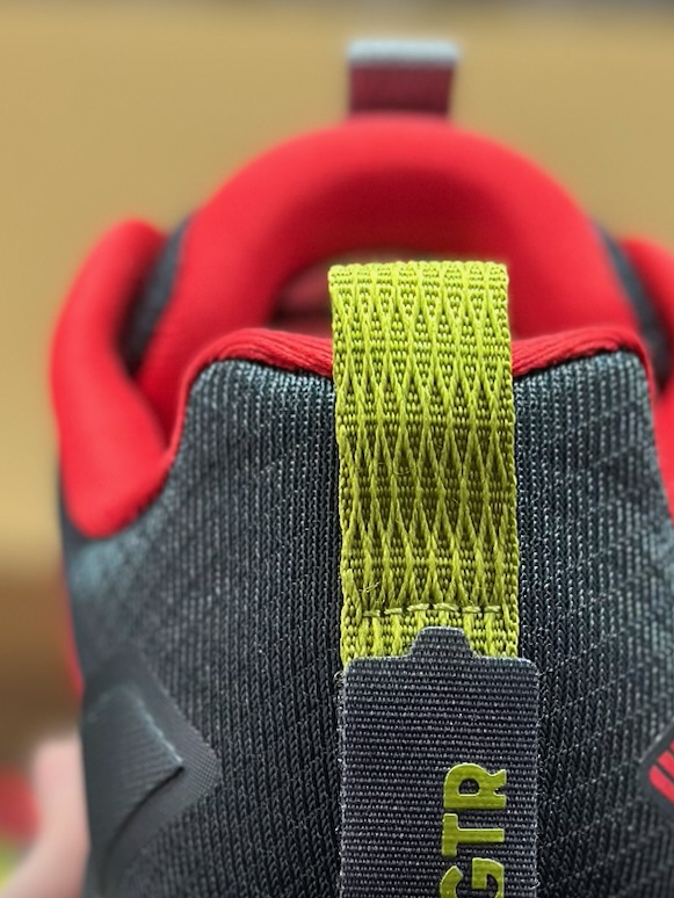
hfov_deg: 11.7
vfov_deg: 15.4
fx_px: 3295
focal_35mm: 127
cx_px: 399
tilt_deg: -54.3
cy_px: 776
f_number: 1.78
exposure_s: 1/354
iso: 80
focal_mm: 6.86
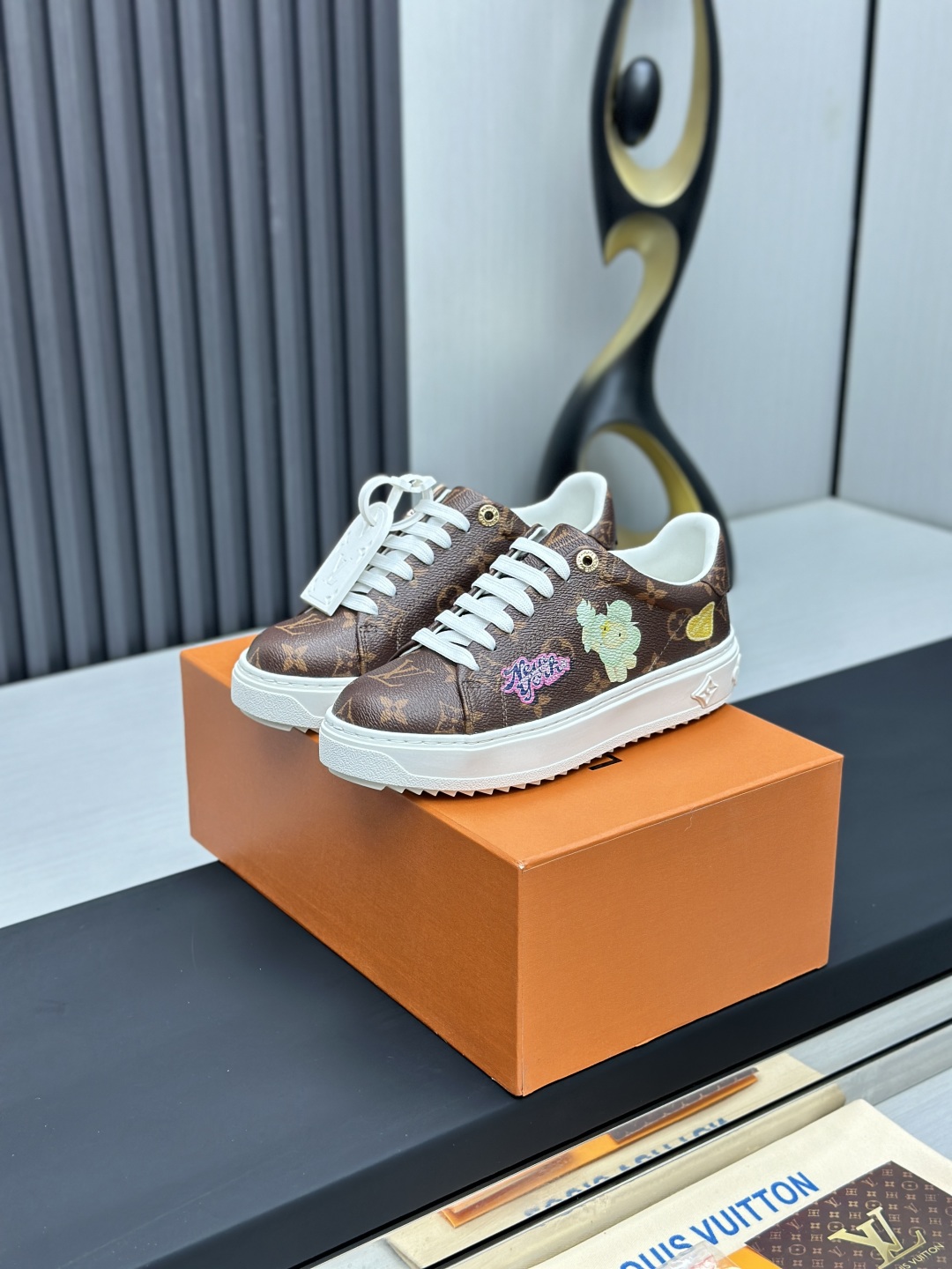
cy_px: 634
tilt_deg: -19.9
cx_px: 476
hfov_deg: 30.3
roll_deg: +0.2
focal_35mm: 48
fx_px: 1760
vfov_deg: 39.7
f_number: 1.78
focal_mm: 6.86
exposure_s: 1/128
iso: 80
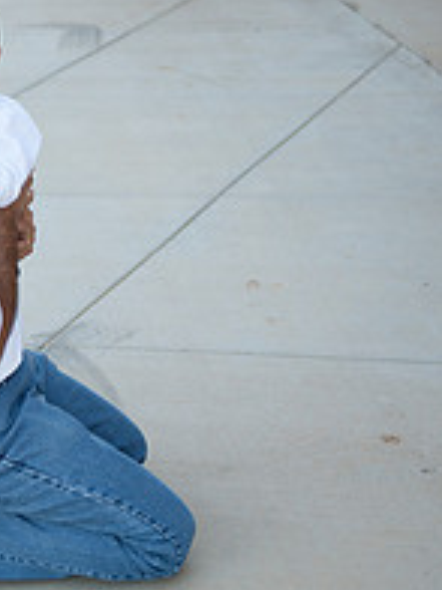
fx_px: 1805
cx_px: 17
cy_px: 334
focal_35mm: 106
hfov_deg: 13.8
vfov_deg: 18.5
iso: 200
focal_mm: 48
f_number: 2.8
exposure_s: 1/500
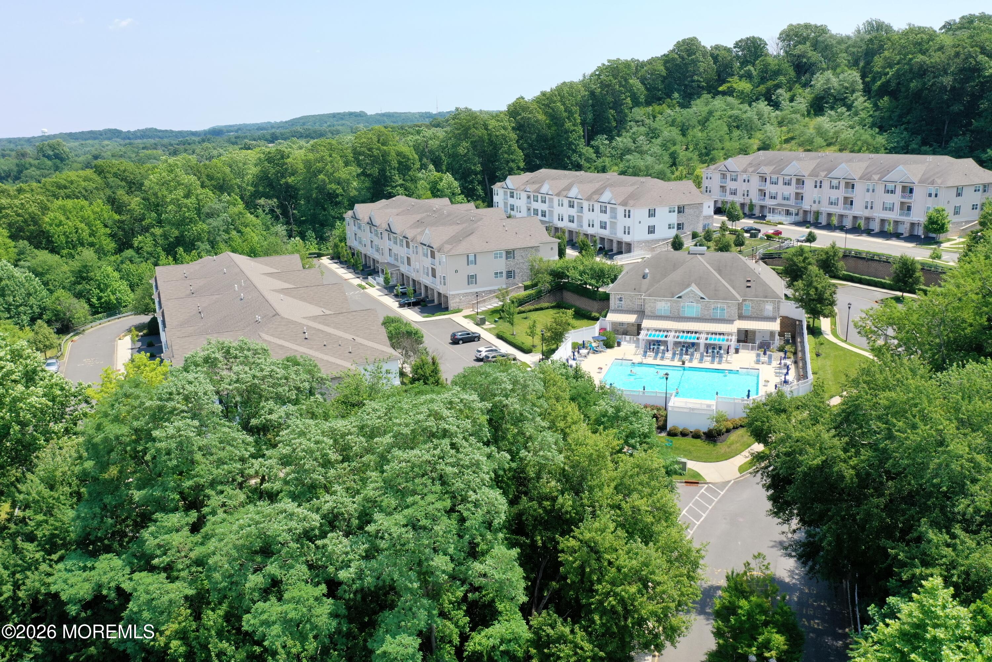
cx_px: 496
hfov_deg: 65.5
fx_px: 771
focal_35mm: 28
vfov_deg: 46.4
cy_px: 331
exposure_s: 1/400
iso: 100
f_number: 5
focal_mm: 10.26
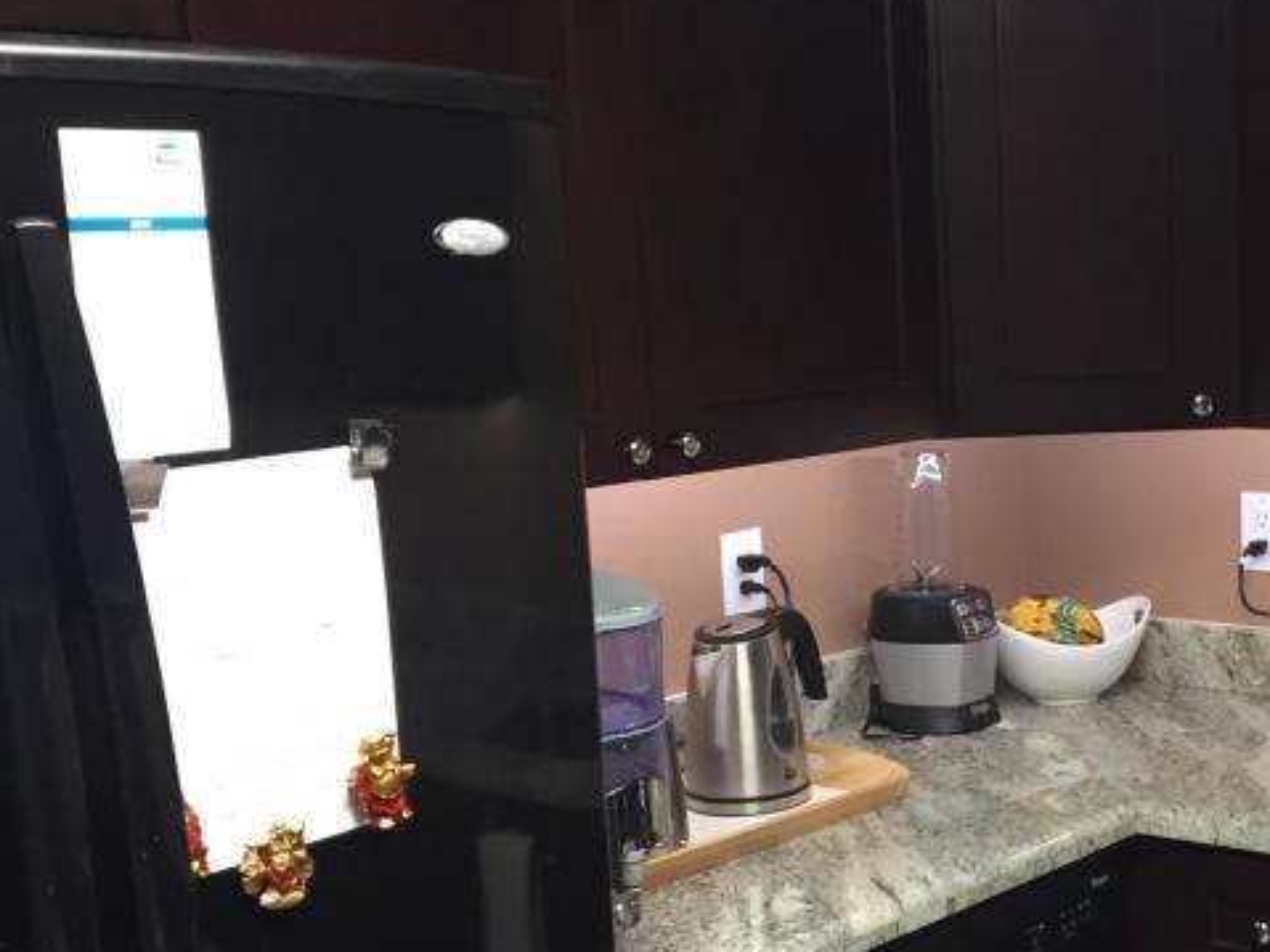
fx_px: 2274
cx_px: 1270
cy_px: 663
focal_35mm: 62
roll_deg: +2.5
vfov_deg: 23.5
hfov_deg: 29.2
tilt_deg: -11.4
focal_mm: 4.15
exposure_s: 1/30
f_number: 2.2
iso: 100
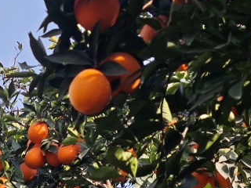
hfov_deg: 16.8
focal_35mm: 115
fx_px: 834
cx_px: 5
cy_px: 193
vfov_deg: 12.7
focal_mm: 6.55
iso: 50
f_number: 1.6
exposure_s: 1/1553
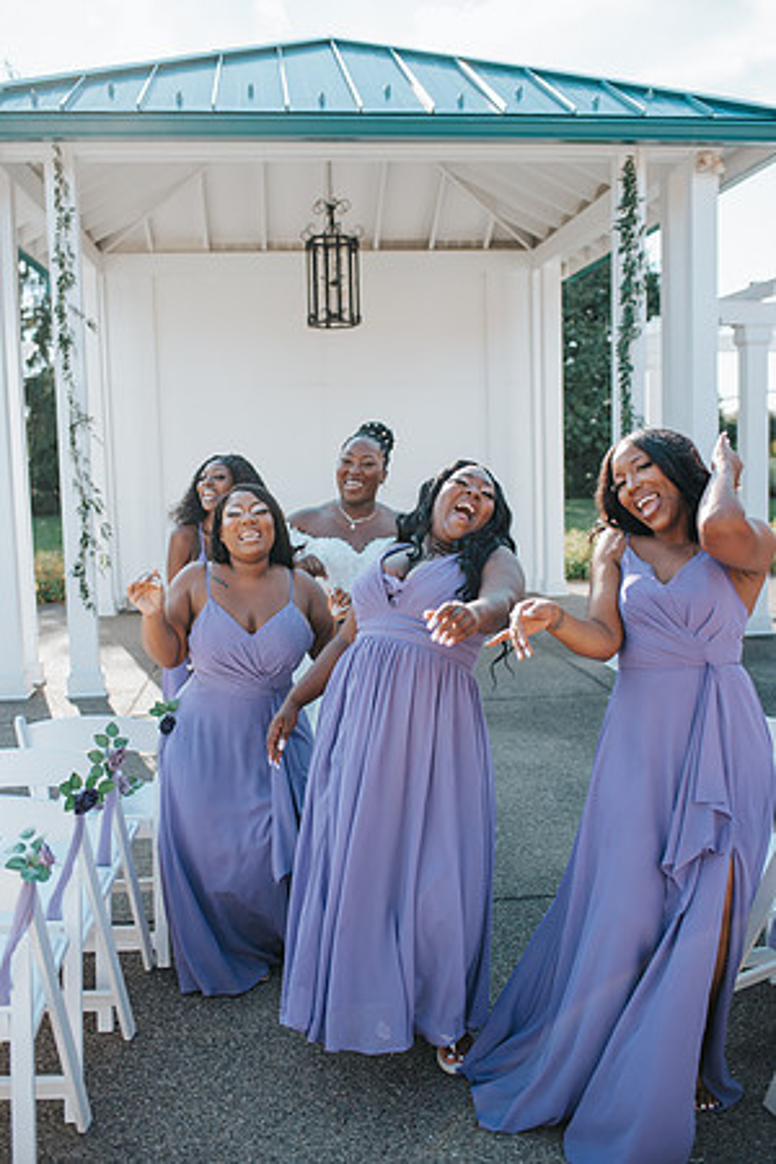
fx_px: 1132
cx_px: 388
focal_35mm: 35
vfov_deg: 54.4
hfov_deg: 37.9
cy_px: 582
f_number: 2.8
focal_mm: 35
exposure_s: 1/640
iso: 100
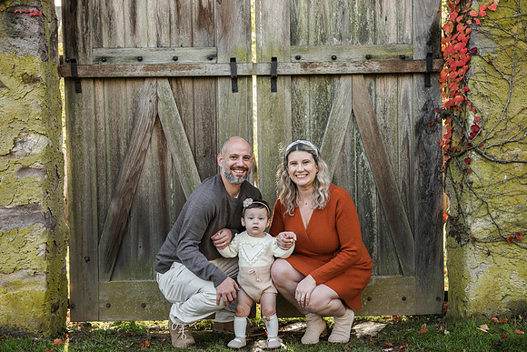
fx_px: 834
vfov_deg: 23.8
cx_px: 257
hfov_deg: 35.0
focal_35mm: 57
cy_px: 174
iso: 400
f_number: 4.5
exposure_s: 1/200
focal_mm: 55
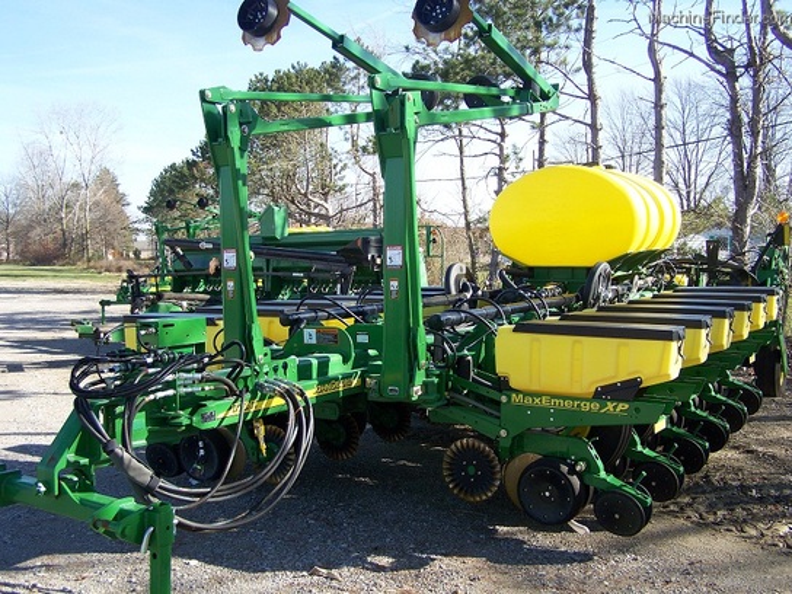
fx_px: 869
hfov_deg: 49.0
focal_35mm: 38
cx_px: 396
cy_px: 297
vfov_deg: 37.7
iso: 64
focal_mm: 6.3
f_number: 2.8
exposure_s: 1/320
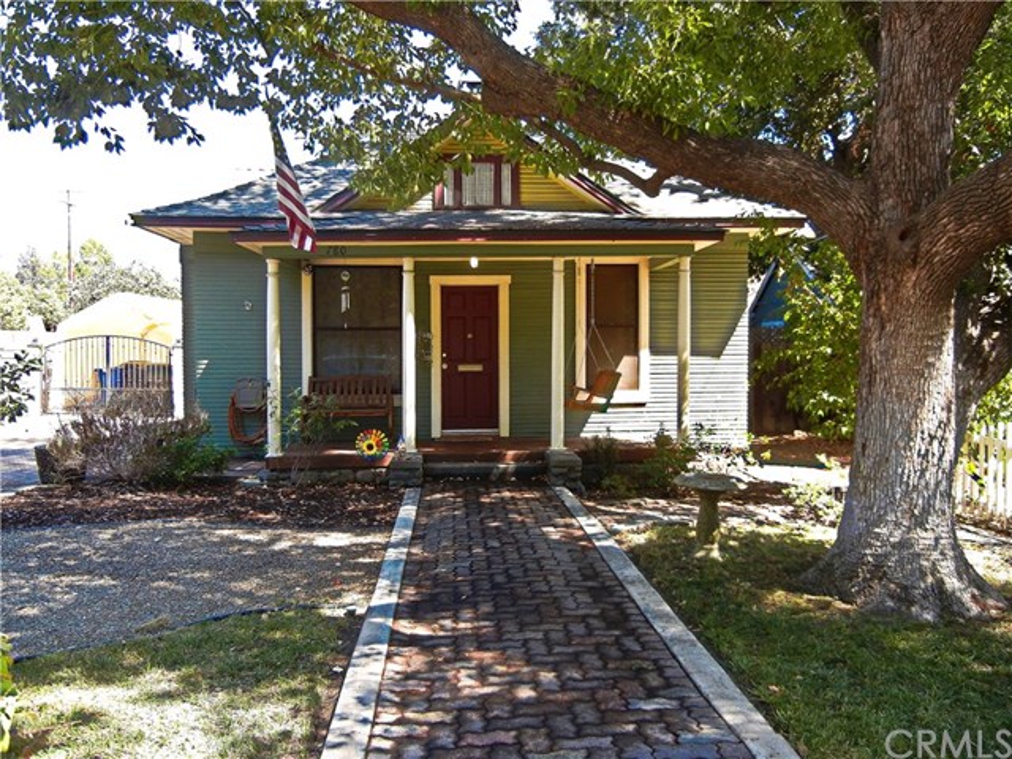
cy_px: 380
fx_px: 877
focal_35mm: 30
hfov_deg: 60.0
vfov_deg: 46.8
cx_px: 506
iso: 160
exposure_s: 1/180
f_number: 3.5
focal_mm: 5.4
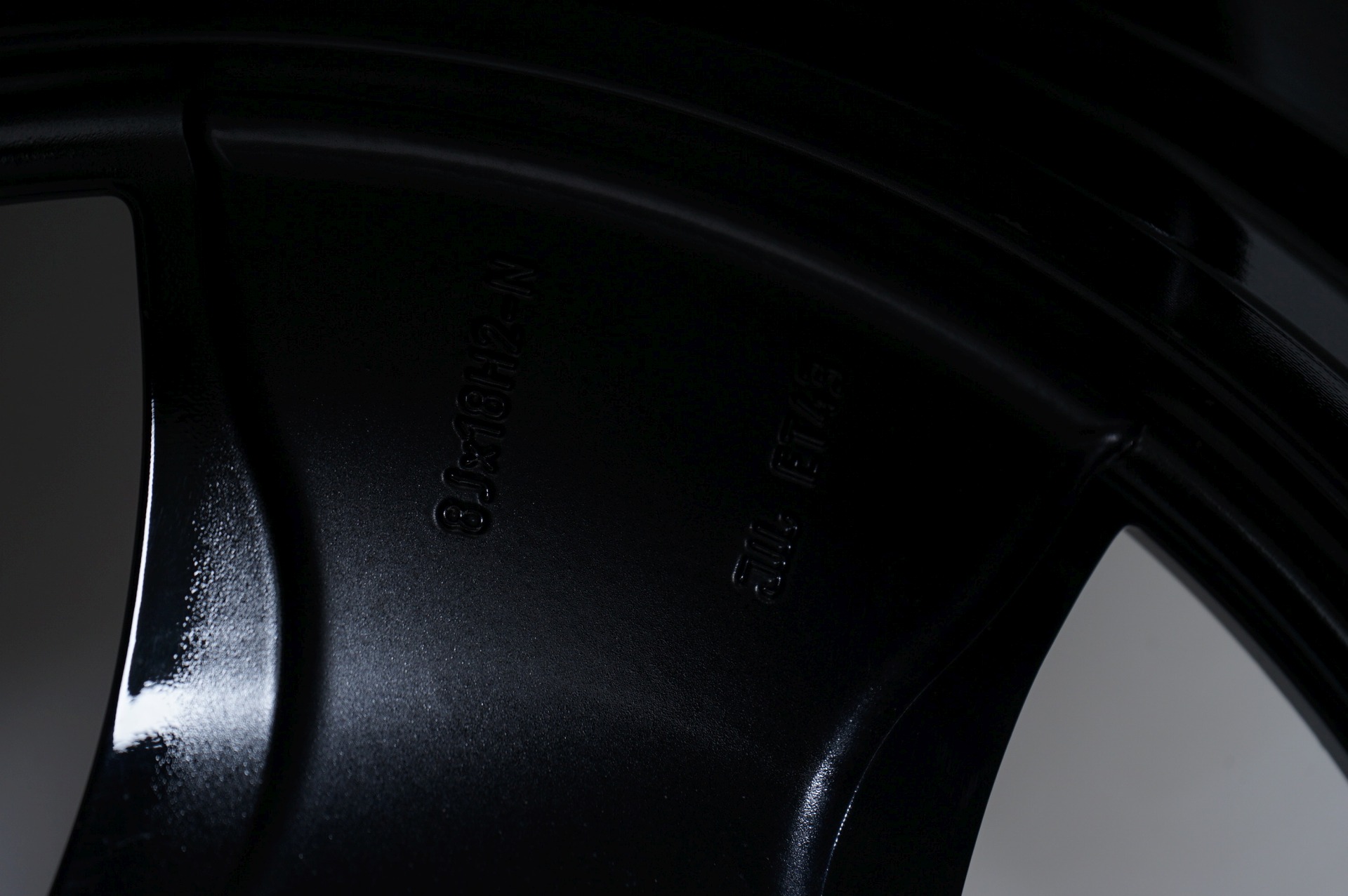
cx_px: 674
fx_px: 2619
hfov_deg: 28.9
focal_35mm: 70
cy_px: 448
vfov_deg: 19.4
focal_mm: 70
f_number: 7.1
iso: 250
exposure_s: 1/125
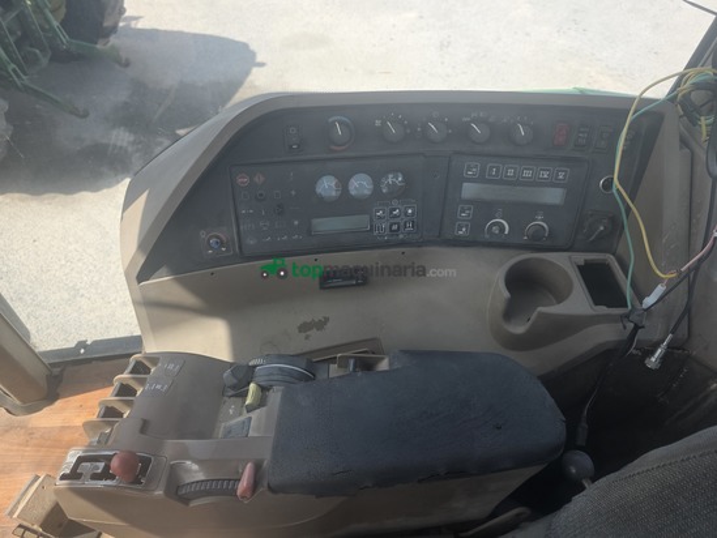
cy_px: 269
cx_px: 358
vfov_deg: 58.9
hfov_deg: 73.9
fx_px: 477
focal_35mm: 23
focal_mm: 6.3
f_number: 1.7
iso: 80
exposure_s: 1/1614
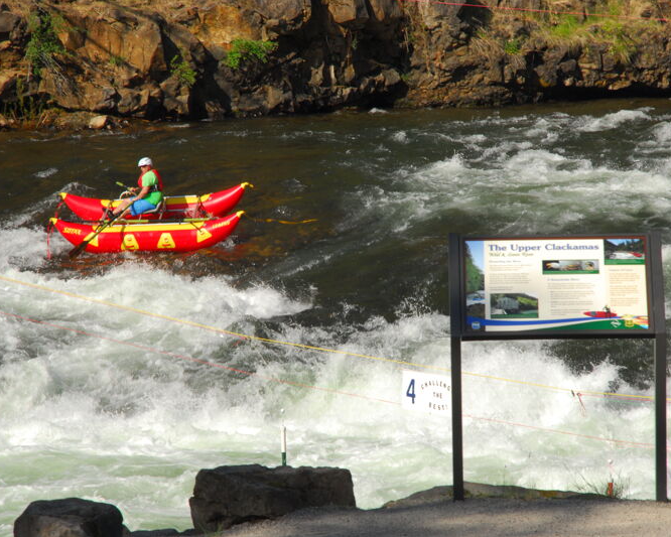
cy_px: 268
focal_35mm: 229
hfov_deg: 8.5
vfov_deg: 6.8
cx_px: 344
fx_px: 4540
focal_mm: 135
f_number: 13
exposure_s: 1/125
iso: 200
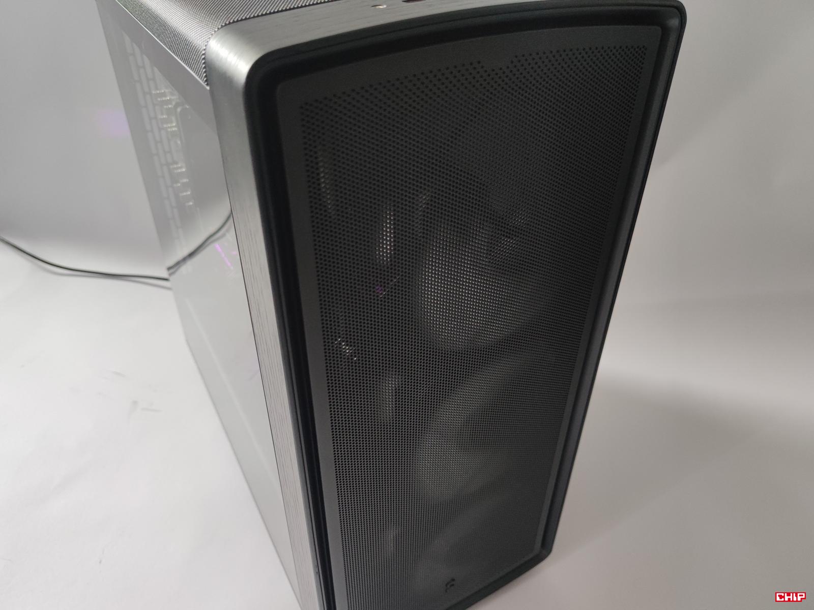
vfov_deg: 54.9
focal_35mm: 25
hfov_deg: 69.4
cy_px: 305
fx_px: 588
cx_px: 407
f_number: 1.85
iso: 607
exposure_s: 1/50
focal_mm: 6.78
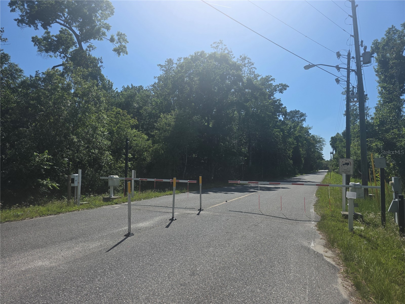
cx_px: 202
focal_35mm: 23
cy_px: 152
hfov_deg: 73.9
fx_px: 269
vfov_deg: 58.9
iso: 80
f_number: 1.7
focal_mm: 6.3
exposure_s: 1/7944
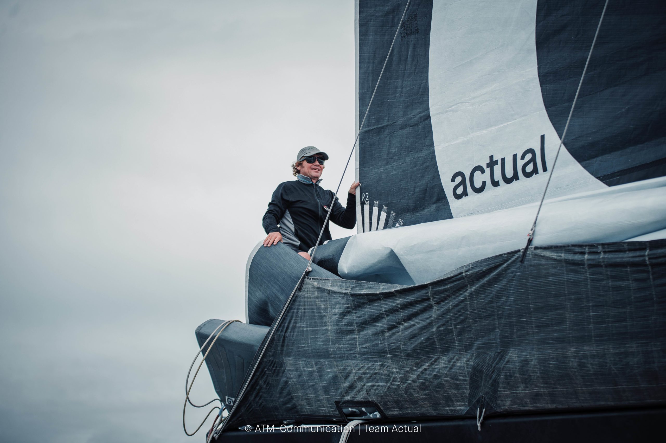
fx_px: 1294
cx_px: 333
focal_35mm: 70
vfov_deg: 19.4
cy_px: 222
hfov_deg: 28.9
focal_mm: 70
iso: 125
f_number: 2.8
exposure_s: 1/1600
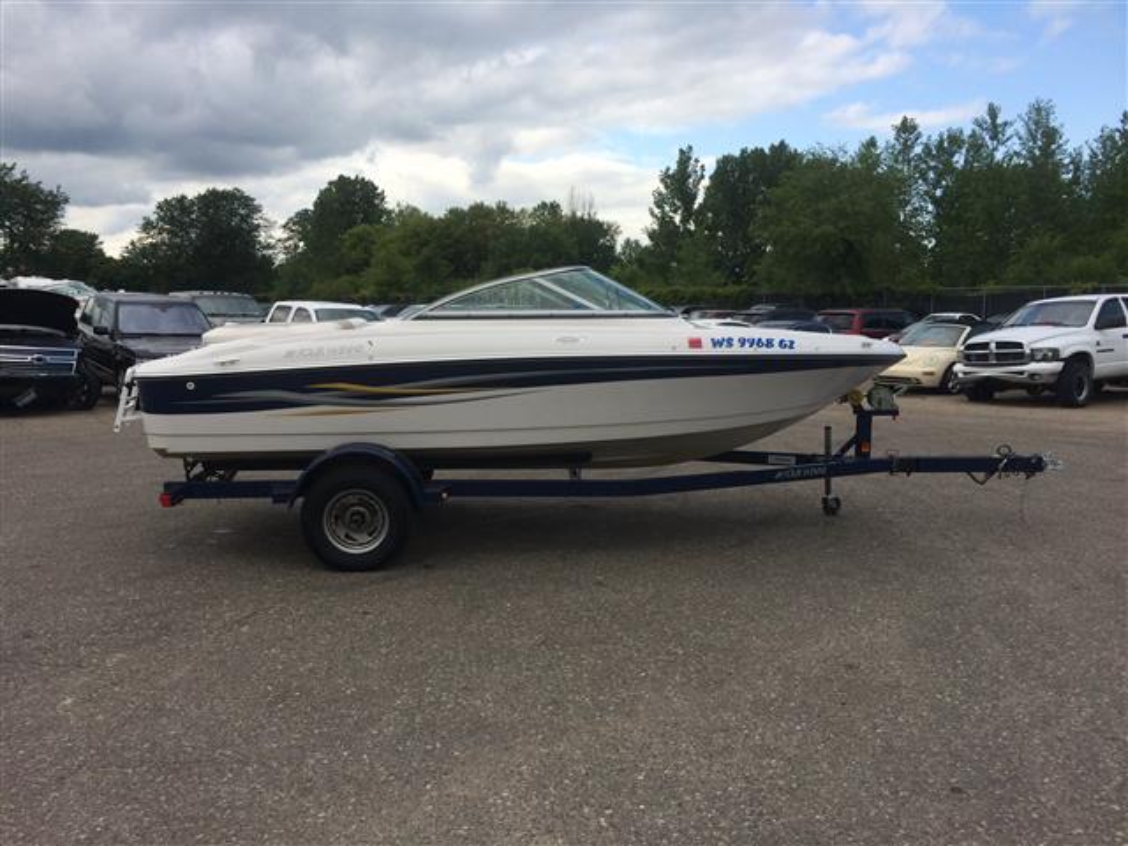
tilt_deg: -7.0
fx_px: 945
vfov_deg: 48.2
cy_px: 423
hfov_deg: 61.7
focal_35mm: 29
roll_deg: -0.2
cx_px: 564
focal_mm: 4.15
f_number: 2.2
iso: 32
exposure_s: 1/1520
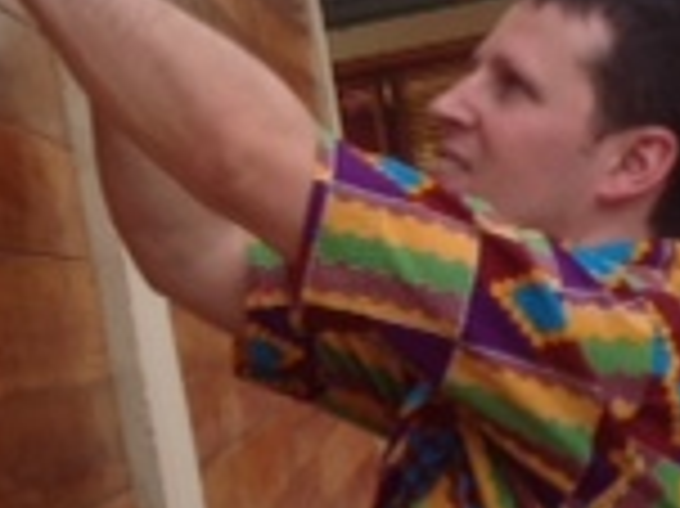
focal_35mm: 148
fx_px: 2905
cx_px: -167
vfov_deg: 10.0
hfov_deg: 13.0
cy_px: 234
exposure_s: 1/657
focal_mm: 4.28
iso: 50
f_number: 2.4
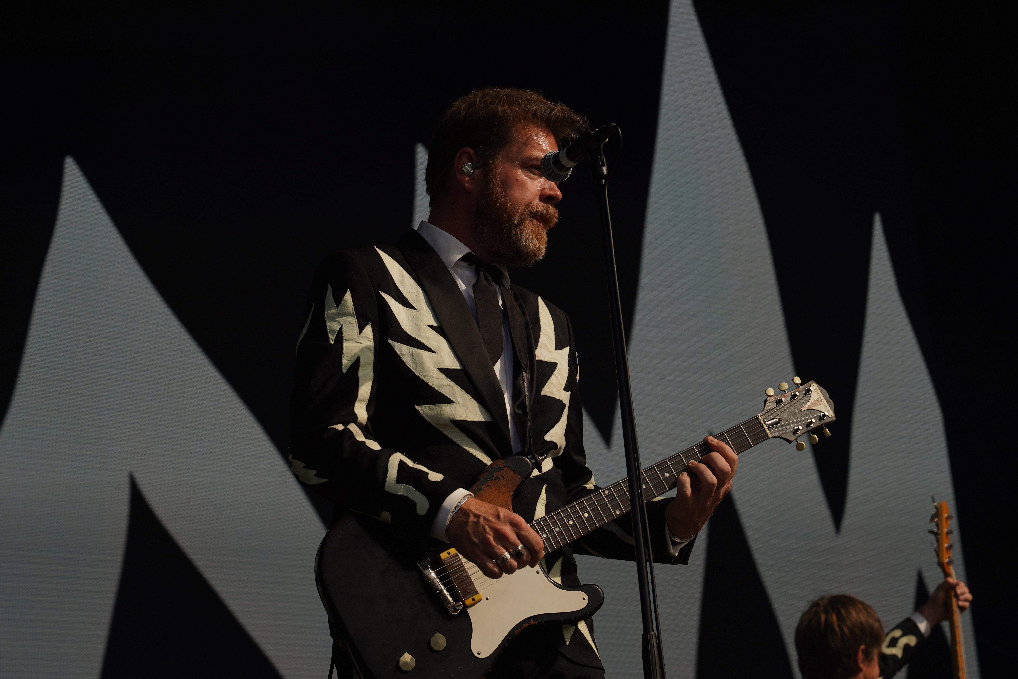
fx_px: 2969
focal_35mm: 105
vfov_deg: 13.0
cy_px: 340
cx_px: 509
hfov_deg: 19.5
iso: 100
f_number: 8
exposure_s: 1/800
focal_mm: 105
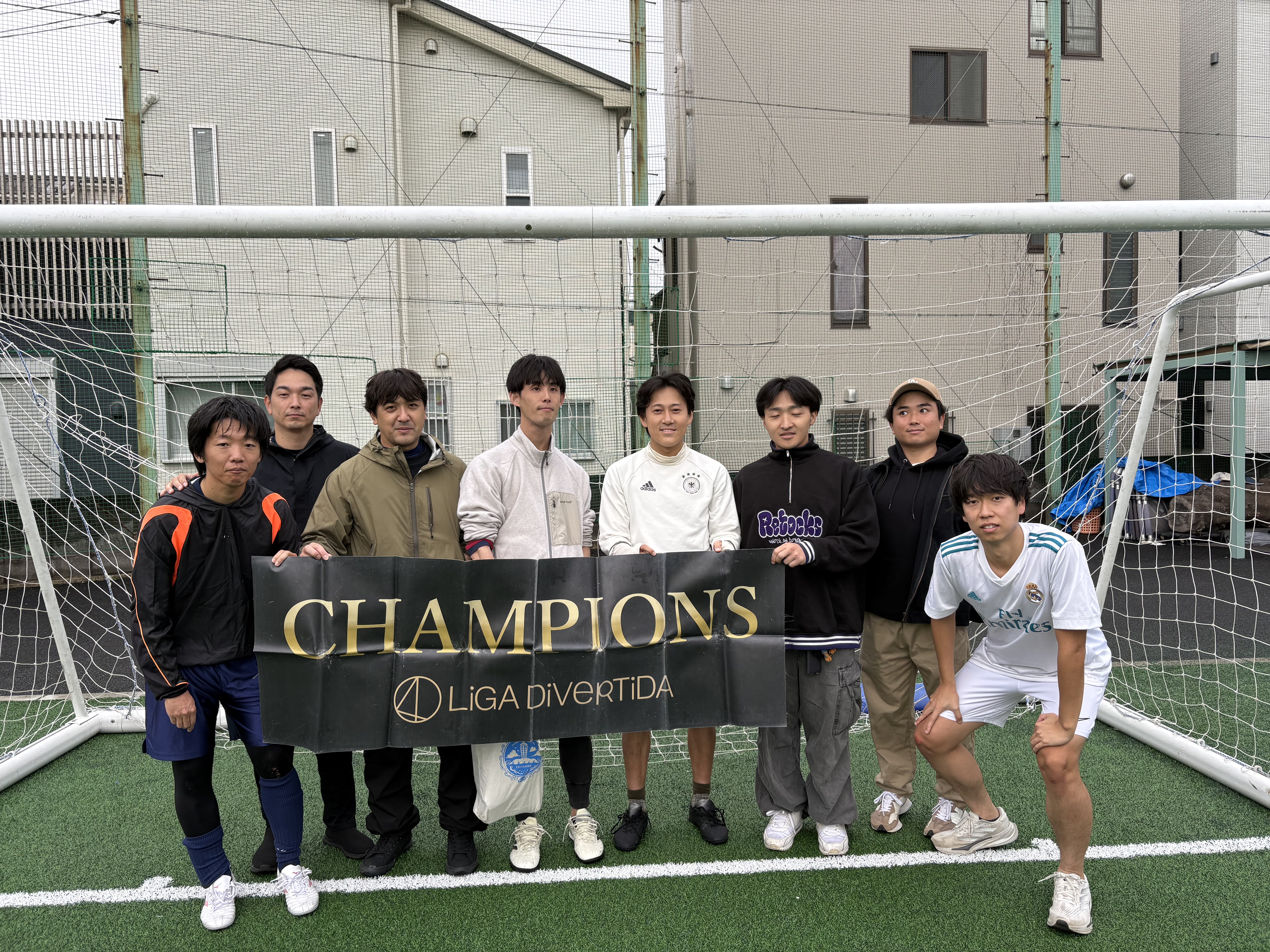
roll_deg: +0.6
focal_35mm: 26
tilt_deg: -1.8
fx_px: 954
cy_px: 476
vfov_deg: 53.1
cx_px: 635
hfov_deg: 67.3
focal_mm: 5.96
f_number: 1.6
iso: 50
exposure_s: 1/407
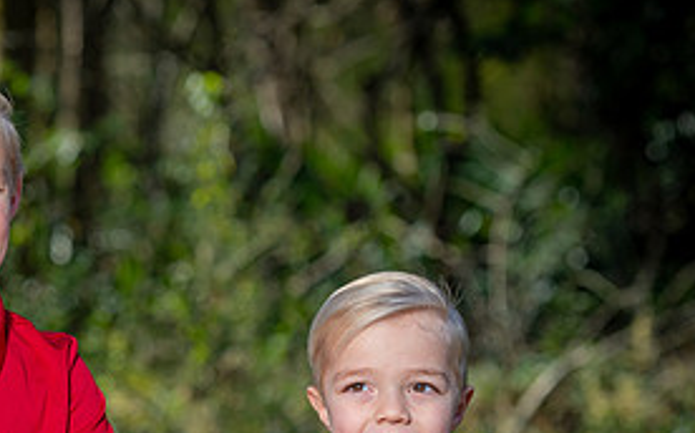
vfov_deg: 5.8
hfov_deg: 9.3
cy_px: 393
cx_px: 60
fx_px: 4258
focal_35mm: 225
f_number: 4.5
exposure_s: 1/250
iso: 50
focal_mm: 105
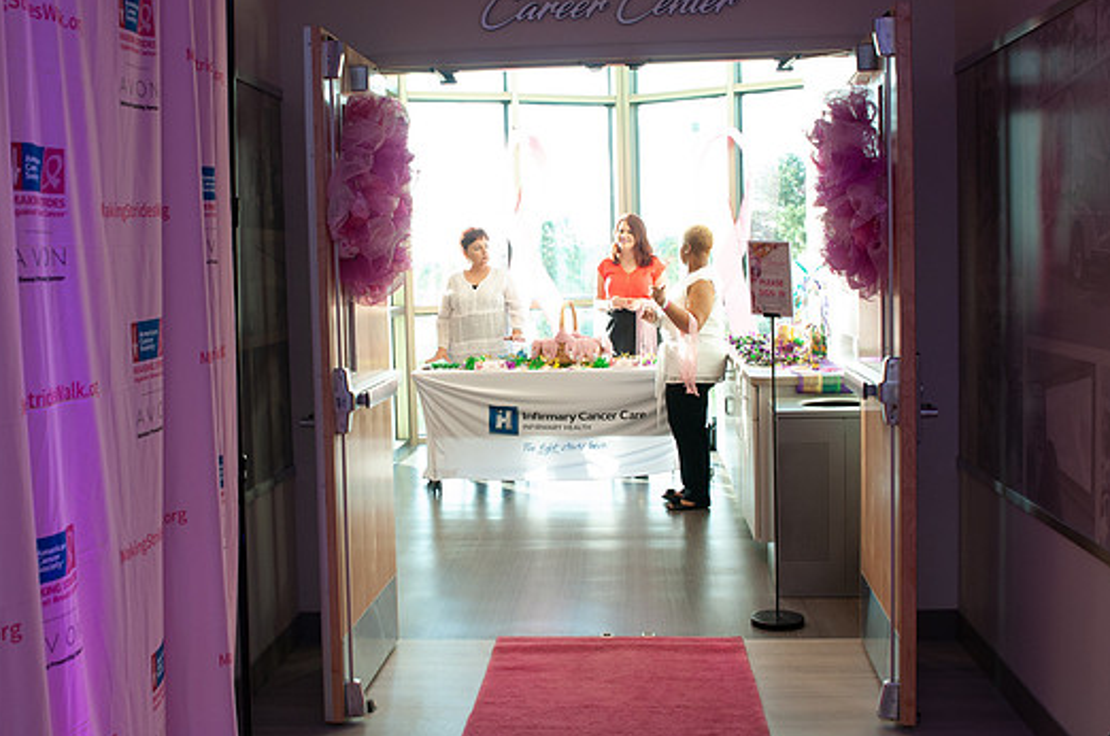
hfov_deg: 48.5
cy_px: 348
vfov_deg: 33.3
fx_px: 1231
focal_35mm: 40
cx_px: 500
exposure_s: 1/60
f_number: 5.6
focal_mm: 24
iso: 640
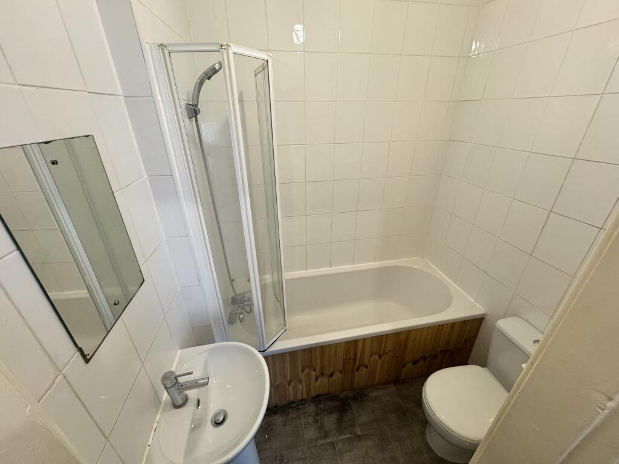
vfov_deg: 85.7
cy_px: 232
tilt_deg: -25.5
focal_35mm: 14
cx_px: 310
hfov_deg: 102.1
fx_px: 250
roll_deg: +1.2
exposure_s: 1/100
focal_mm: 2.22
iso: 200
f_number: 2.2
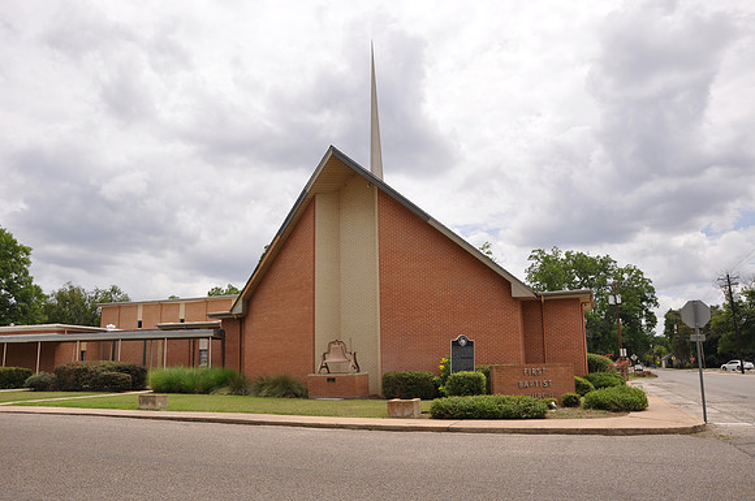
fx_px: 565
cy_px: 250
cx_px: 378
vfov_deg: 47.8
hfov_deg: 67.5
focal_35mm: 27
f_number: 8
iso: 200
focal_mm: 18
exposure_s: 1/200
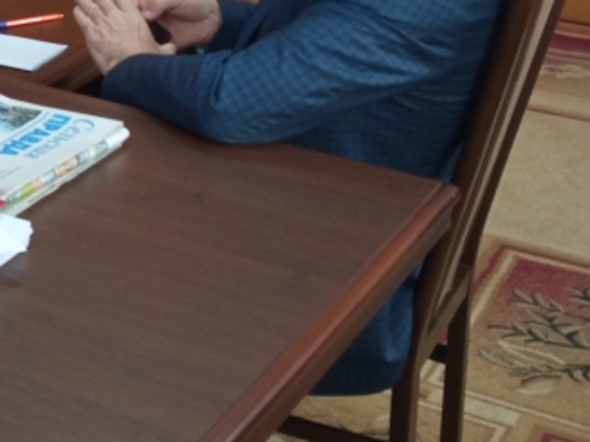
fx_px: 1465
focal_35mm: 86
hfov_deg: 19.8
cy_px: -9
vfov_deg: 16.8
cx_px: -292
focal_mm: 3.79
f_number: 2.2
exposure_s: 1/33.3
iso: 185
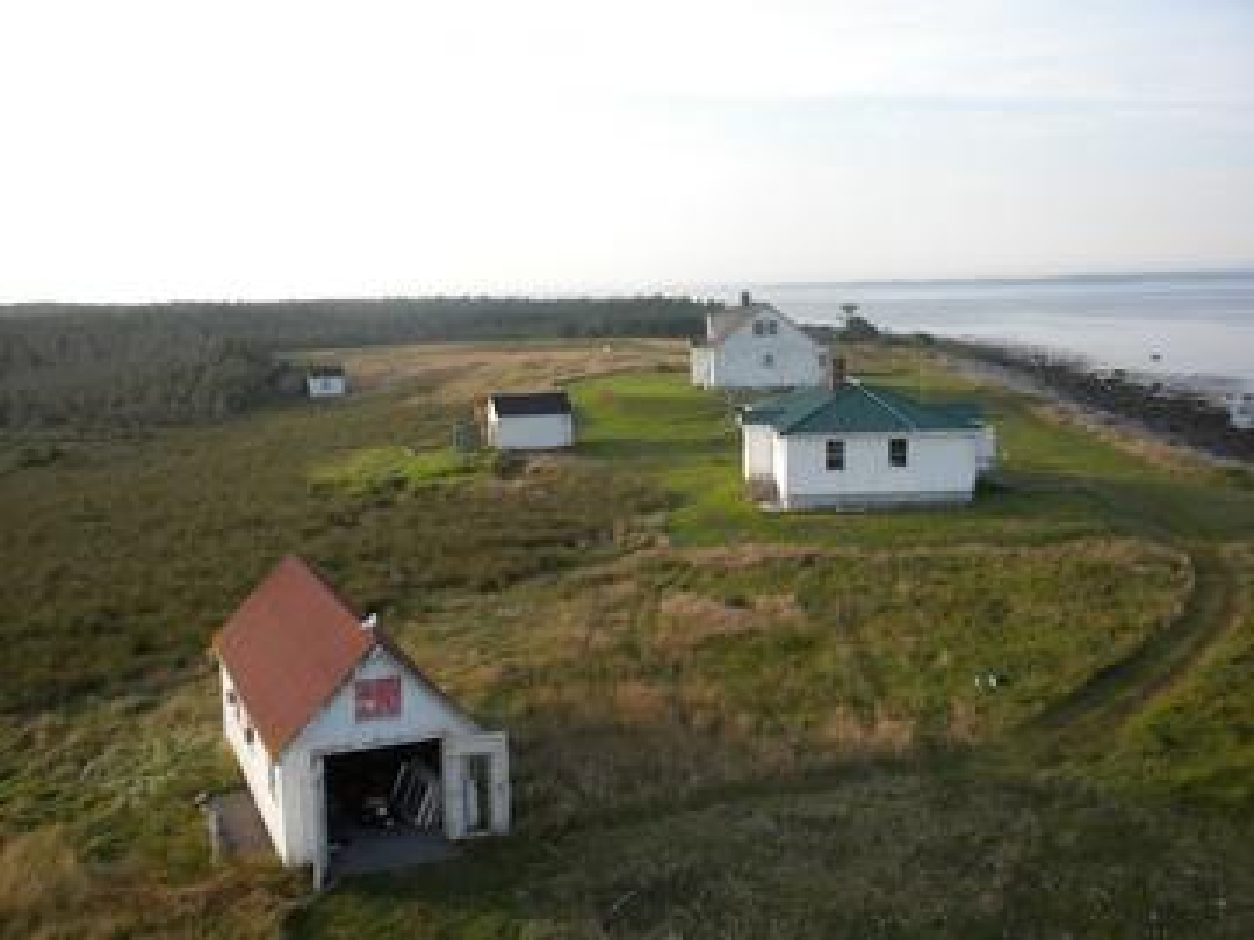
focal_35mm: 37
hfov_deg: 50.1
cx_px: 627
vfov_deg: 38.7
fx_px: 1340
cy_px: 470
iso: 144
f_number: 3.5
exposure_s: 1/500
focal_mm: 6.6
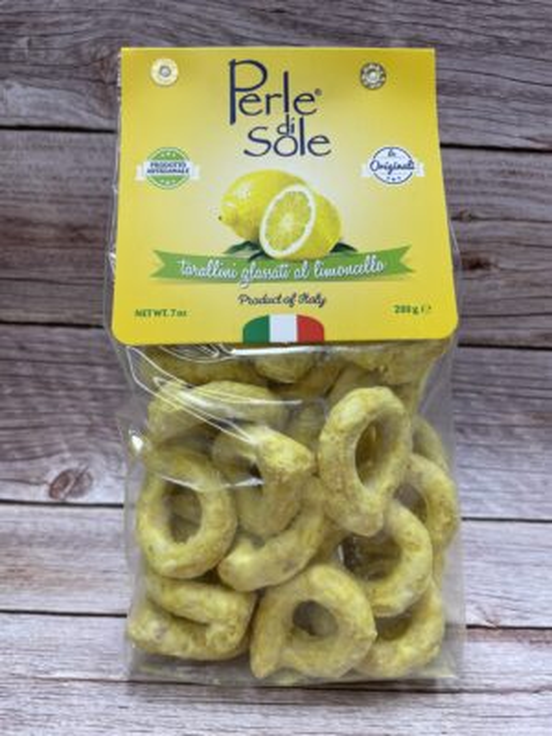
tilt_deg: -13.5
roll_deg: +0.4
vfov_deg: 67.3
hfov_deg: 53.1
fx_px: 553
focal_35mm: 26
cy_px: 368
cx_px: 276
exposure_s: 1/100
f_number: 1.6
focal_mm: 4.2
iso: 50
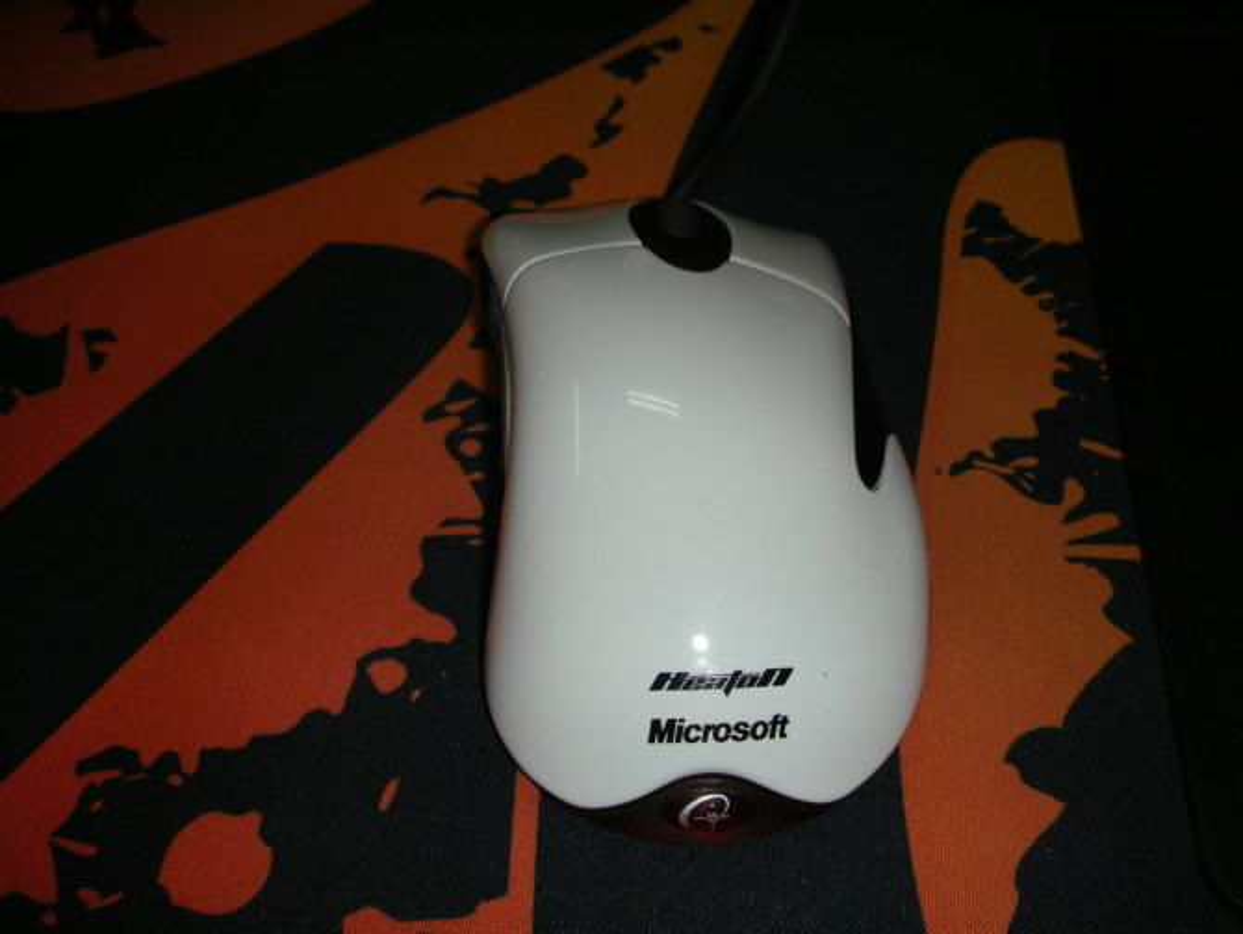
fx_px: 1652
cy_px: 467
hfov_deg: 41.2
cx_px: 622
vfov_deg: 31.5
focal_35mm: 46
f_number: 3.5
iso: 50
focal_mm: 7.7
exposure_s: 1/60.1
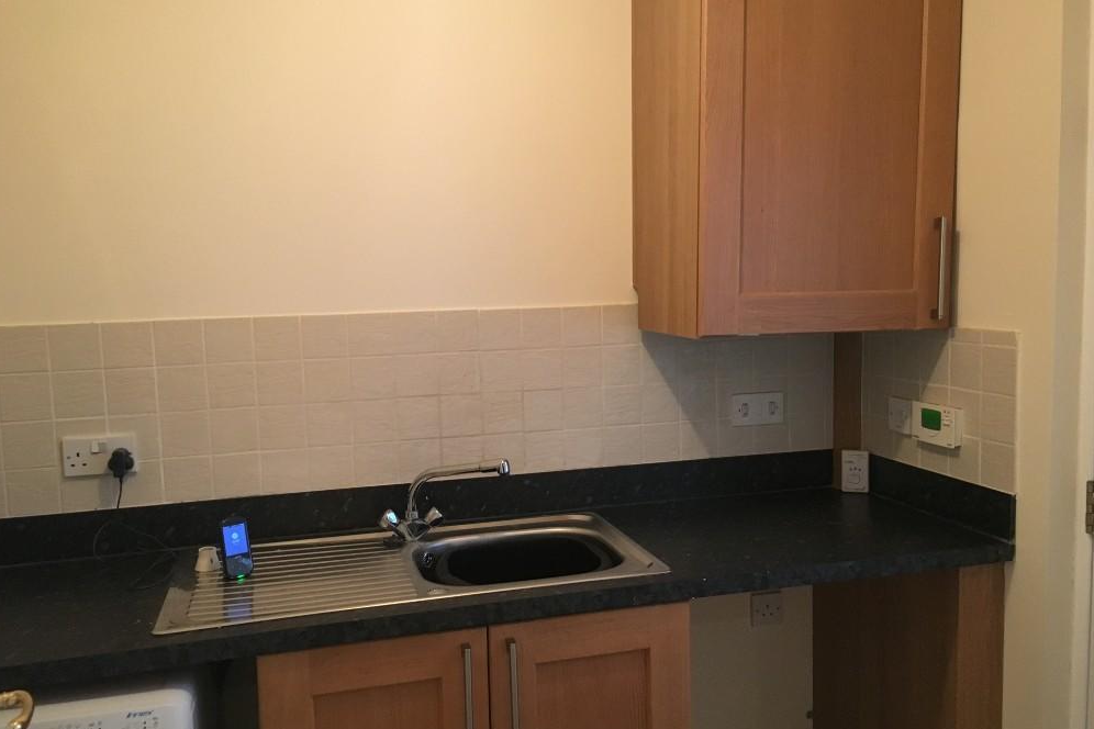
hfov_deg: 60.3
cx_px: 550
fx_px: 942
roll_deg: +1.3
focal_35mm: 31
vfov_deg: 42.3
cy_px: 368
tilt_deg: -6.4
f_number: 2.2
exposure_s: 1/25
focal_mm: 4.15
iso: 200
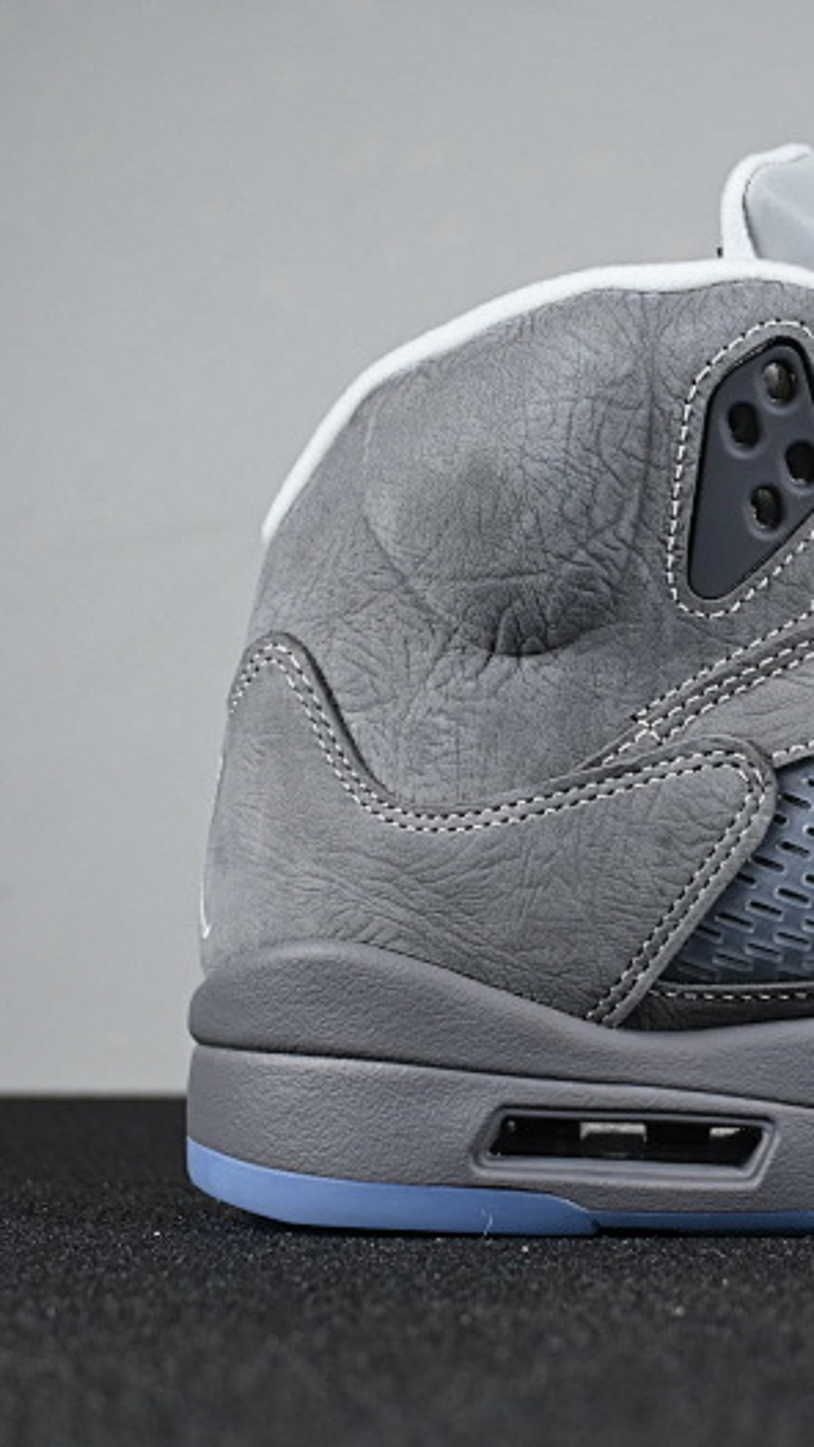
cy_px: 725
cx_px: 1062
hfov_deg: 13.5
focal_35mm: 86
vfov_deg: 24.7
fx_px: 3299
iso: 500
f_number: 5.3
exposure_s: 1/125
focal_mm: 36
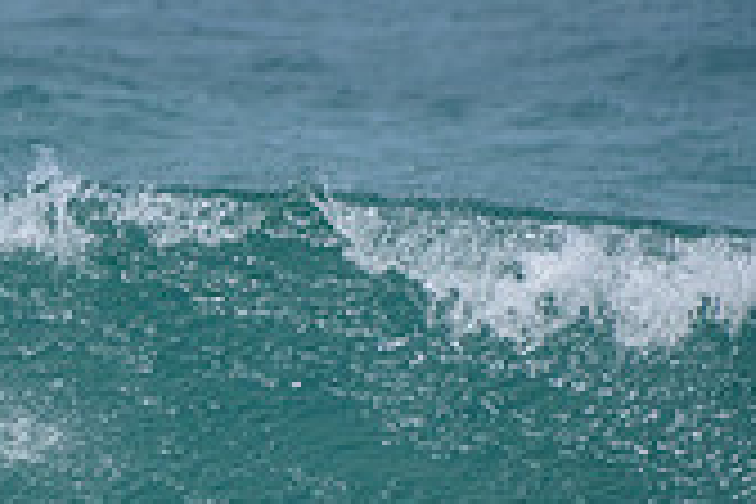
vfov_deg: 0.7
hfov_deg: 1.0
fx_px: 44349
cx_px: -719
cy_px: 255
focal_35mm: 2112
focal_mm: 500
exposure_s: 1/2000
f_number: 5.6
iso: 110
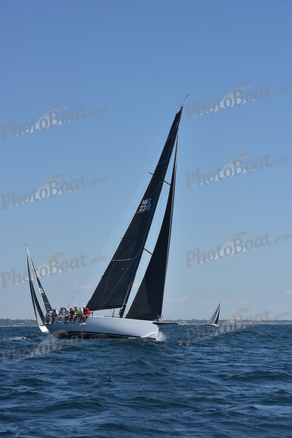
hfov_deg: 15.9
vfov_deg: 23.6
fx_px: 1046
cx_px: 146
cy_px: 219
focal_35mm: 86
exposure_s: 1/1000
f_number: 8
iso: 200
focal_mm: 86
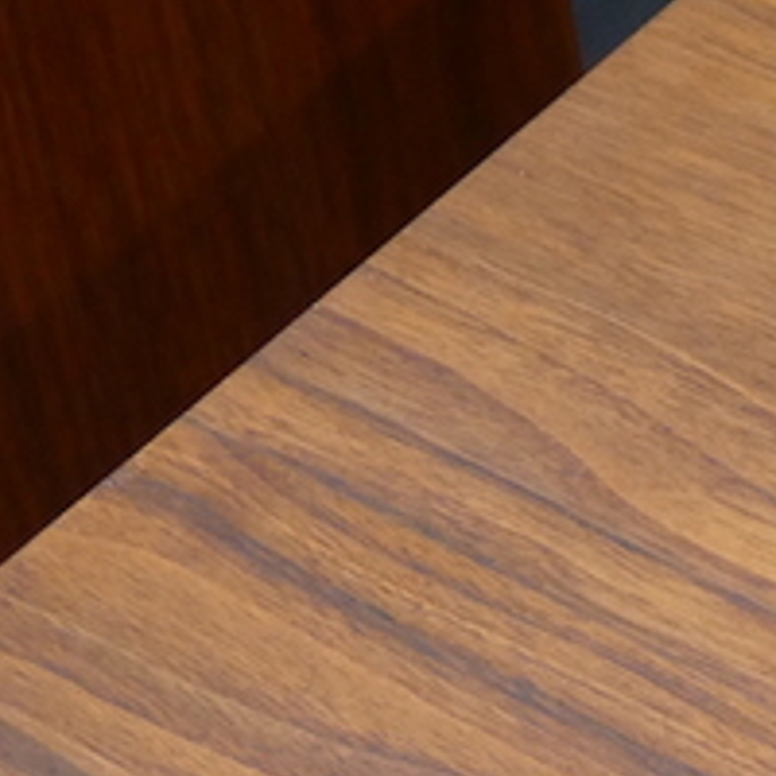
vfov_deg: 8.2
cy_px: 927
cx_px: 1478
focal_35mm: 212
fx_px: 5377
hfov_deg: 7.9
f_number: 4.1
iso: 200
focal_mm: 9
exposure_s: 1/6
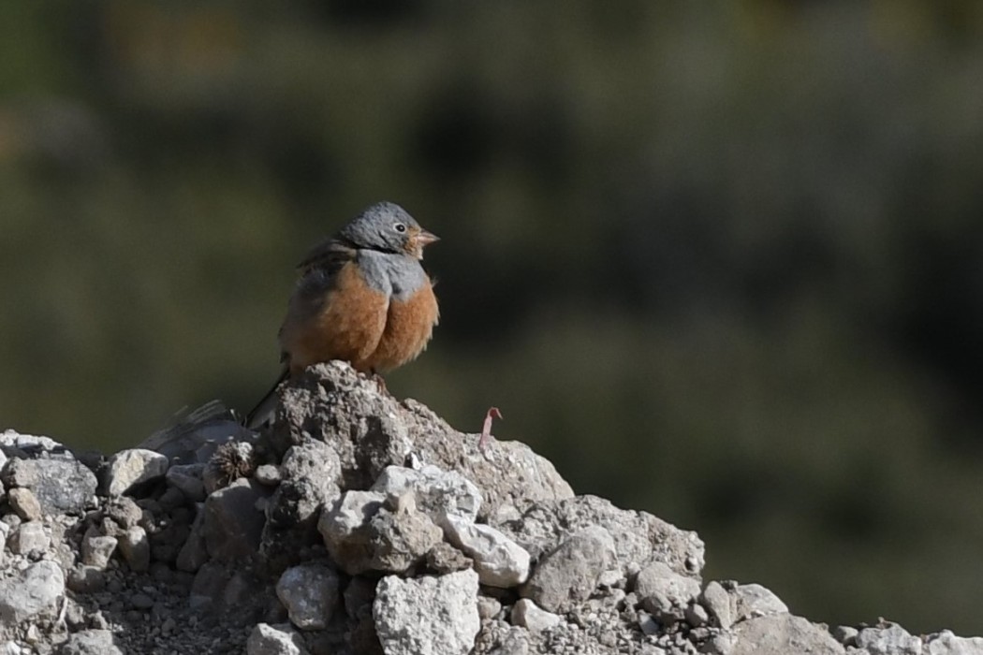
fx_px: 8601
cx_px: 492
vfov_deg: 4.4
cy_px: 328
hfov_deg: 6.5
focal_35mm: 315
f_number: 6.3
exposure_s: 1/1600
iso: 320
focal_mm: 210
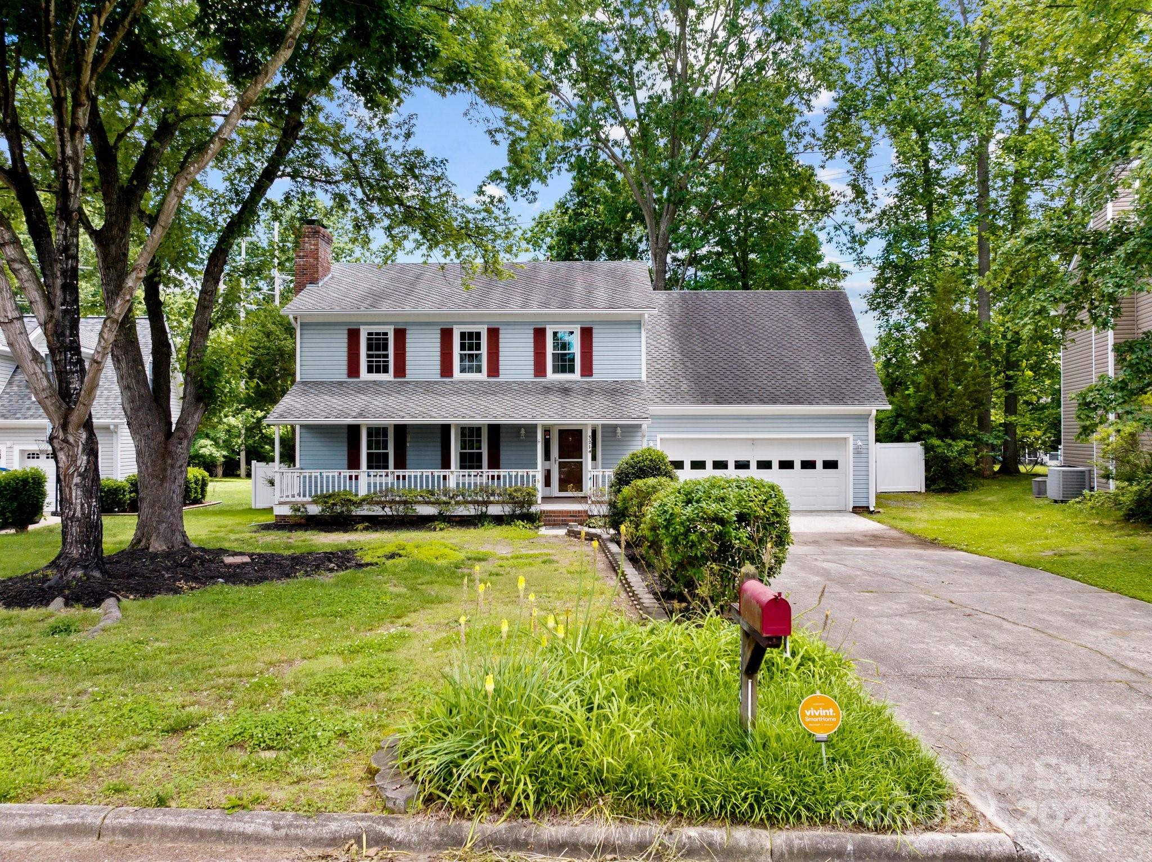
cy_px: 431
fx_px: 798
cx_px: 576
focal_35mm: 24
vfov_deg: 56.8
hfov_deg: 71.6
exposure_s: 1/1600
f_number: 2.8
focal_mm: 12.29
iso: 270
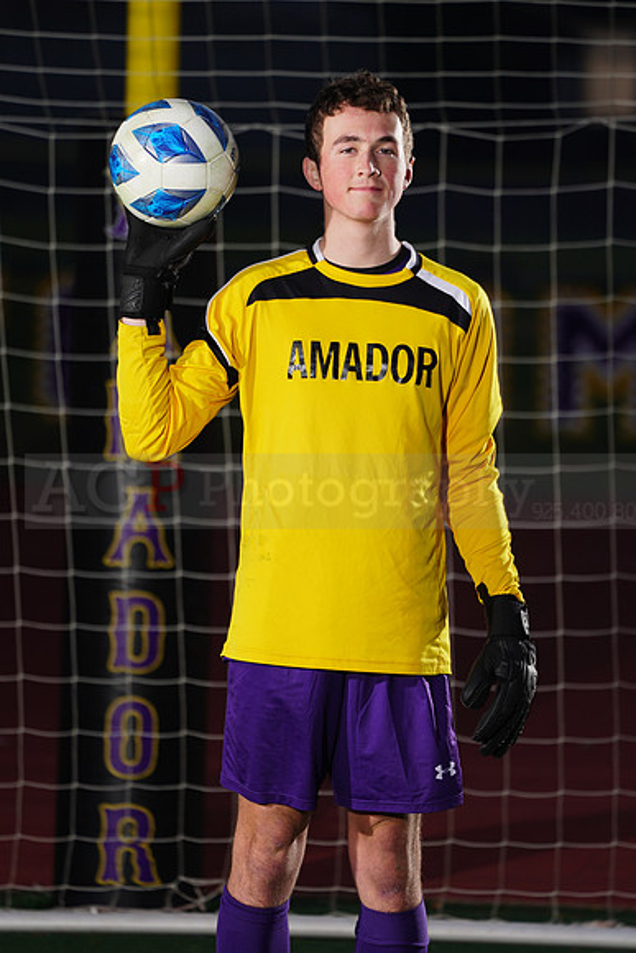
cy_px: 476
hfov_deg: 3.5
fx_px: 10434
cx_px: 318
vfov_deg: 5.2
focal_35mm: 394
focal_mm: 394
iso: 200
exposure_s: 1/200
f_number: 7.1
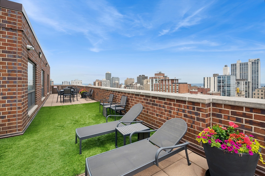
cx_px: 132
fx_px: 118
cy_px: 88
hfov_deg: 96.8
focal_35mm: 16
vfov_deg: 73.7
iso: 200
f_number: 9.5
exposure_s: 1/125
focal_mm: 16
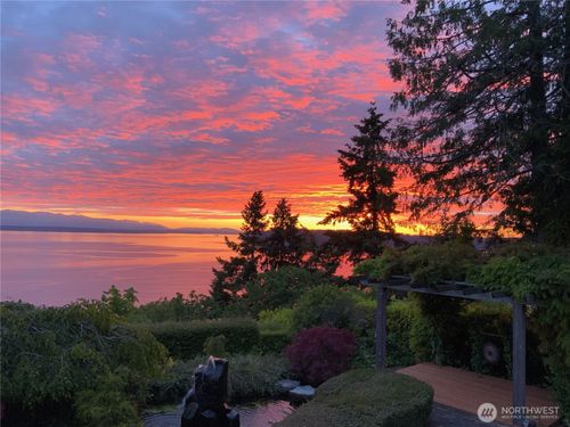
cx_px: 285
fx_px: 478
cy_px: 214
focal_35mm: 29
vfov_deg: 48.2
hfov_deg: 61.7
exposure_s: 1/81
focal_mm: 3
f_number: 1.8
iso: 64
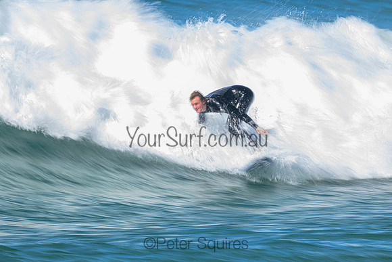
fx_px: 8713
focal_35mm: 800
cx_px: 196
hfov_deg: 2.6
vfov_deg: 1.7
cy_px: 131
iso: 32
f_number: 11
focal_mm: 800
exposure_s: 1/15
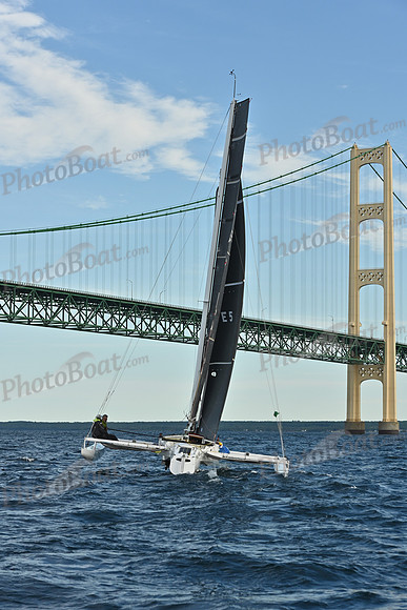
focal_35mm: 95
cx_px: 204
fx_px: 1610
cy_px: 305
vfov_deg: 21.5
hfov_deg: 14.4
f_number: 7.1
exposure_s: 1/1000
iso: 320
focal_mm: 95
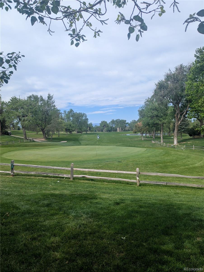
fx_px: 188
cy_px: 136
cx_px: 102
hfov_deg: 56.9
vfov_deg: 71.5
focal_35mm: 24
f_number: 1.85
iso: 48
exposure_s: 1/2020
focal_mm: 6.81
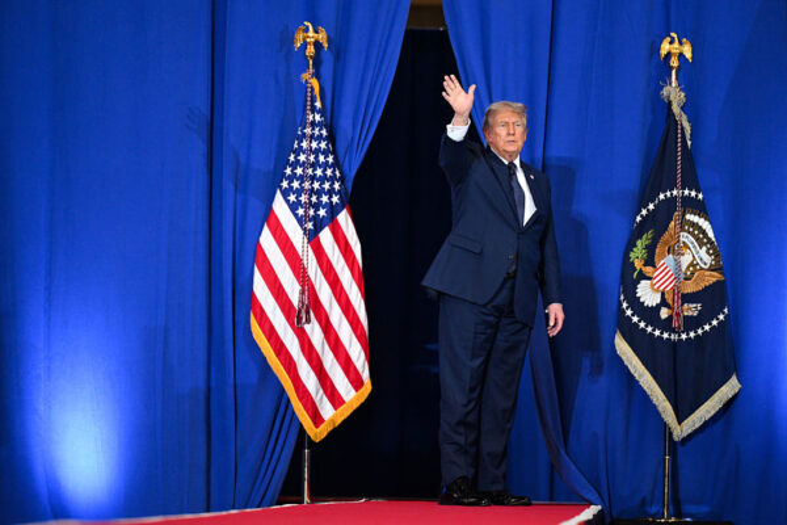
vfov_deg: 7.2
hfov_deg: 10.8
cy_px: 262
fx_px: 4153
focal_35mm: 190
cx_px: 394
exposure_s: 1/640
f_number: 2.8
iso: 3200
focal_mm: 190
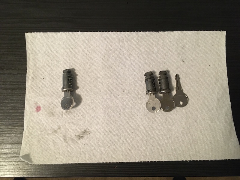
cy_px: 90
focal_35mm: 29
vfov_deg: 48.2
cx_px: 120
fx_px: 201
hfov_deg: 61.7
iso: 400
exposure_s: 1/15
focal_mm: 4.15
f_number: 2.2
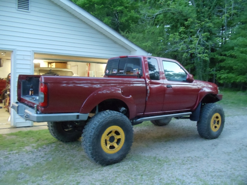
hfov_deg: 42.9
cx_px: 124
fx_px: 314
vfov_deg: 32.9
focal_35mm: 44
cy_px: 92
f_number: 3.5
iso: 400
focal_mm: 6
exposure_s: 1/5
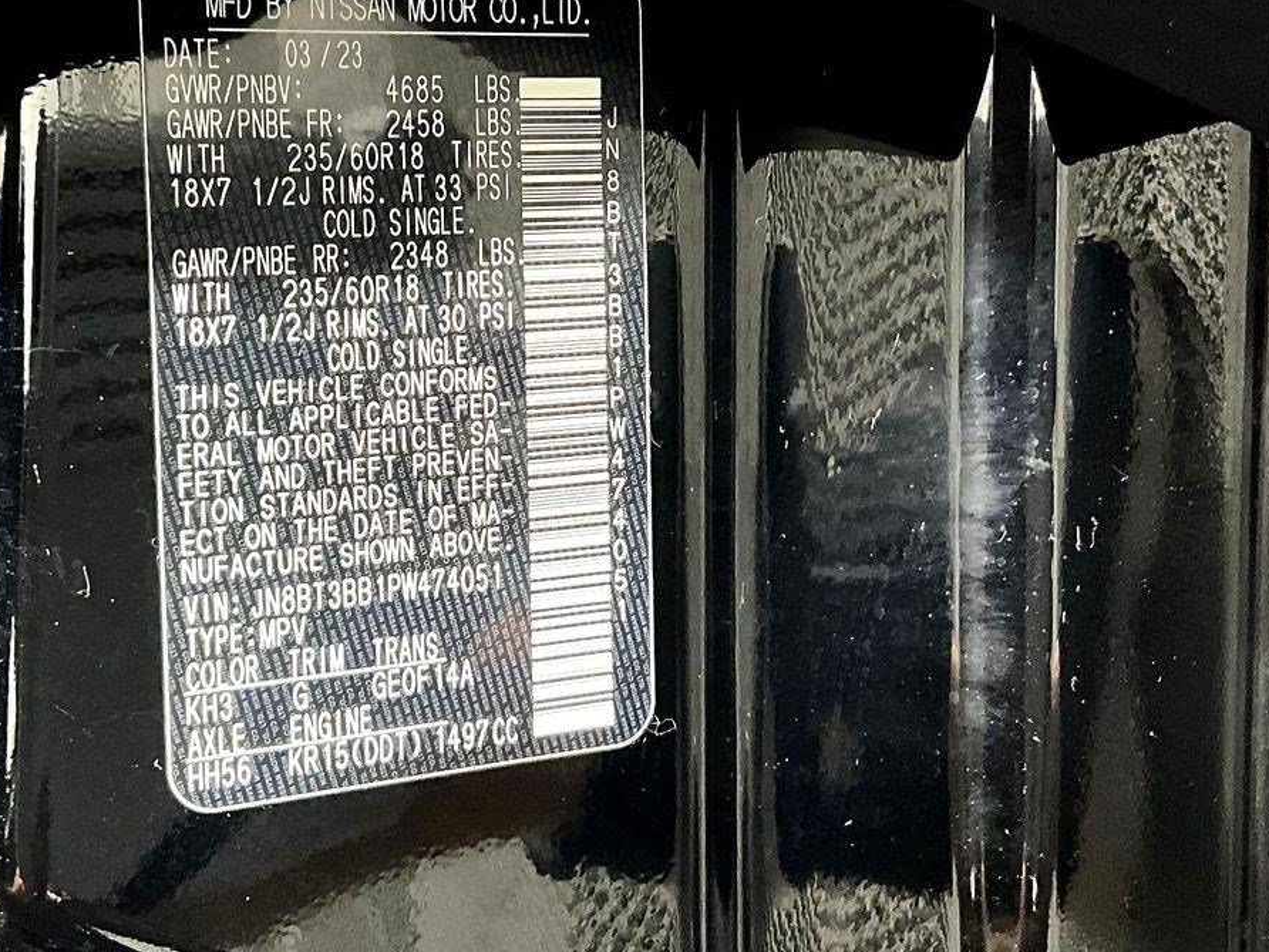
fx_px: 1906
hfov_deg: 36.6
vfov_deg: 28.0
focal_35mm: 52
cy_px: 371
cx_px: 481
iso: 320
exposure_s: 1/35
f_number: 1.8
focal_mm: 3
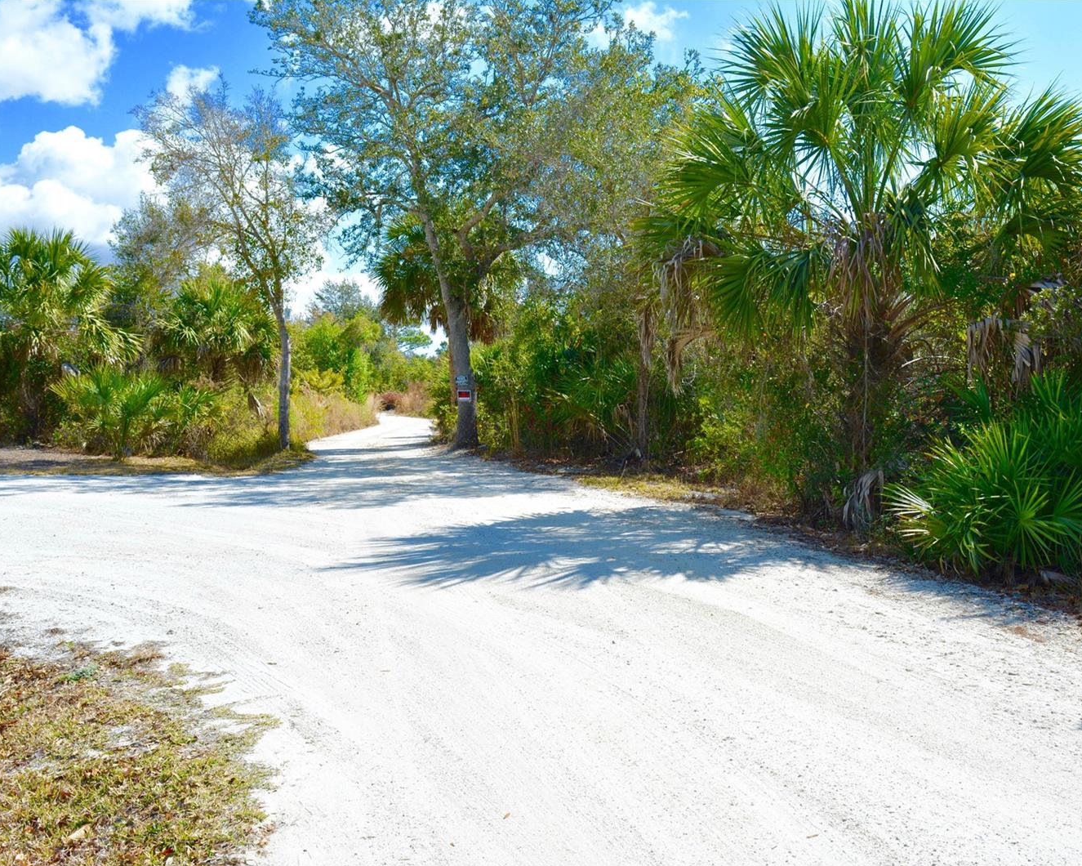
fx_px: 1089
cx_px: 571
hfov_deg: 52.8
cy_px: 434
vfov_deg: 43.4
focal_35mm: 34
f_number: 8
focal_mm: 20
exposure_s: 1/250
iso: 100
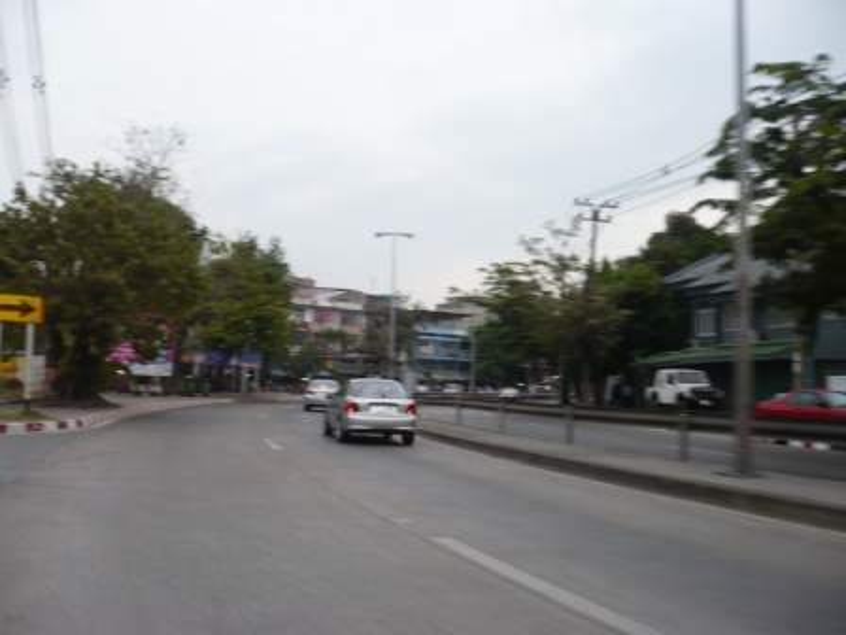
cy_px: 318
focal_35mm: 35
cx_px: 423
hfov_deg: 52.6
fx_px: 855
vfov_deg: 40.7
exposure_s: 1/30
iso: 100
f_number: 2.8
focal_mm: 5.8
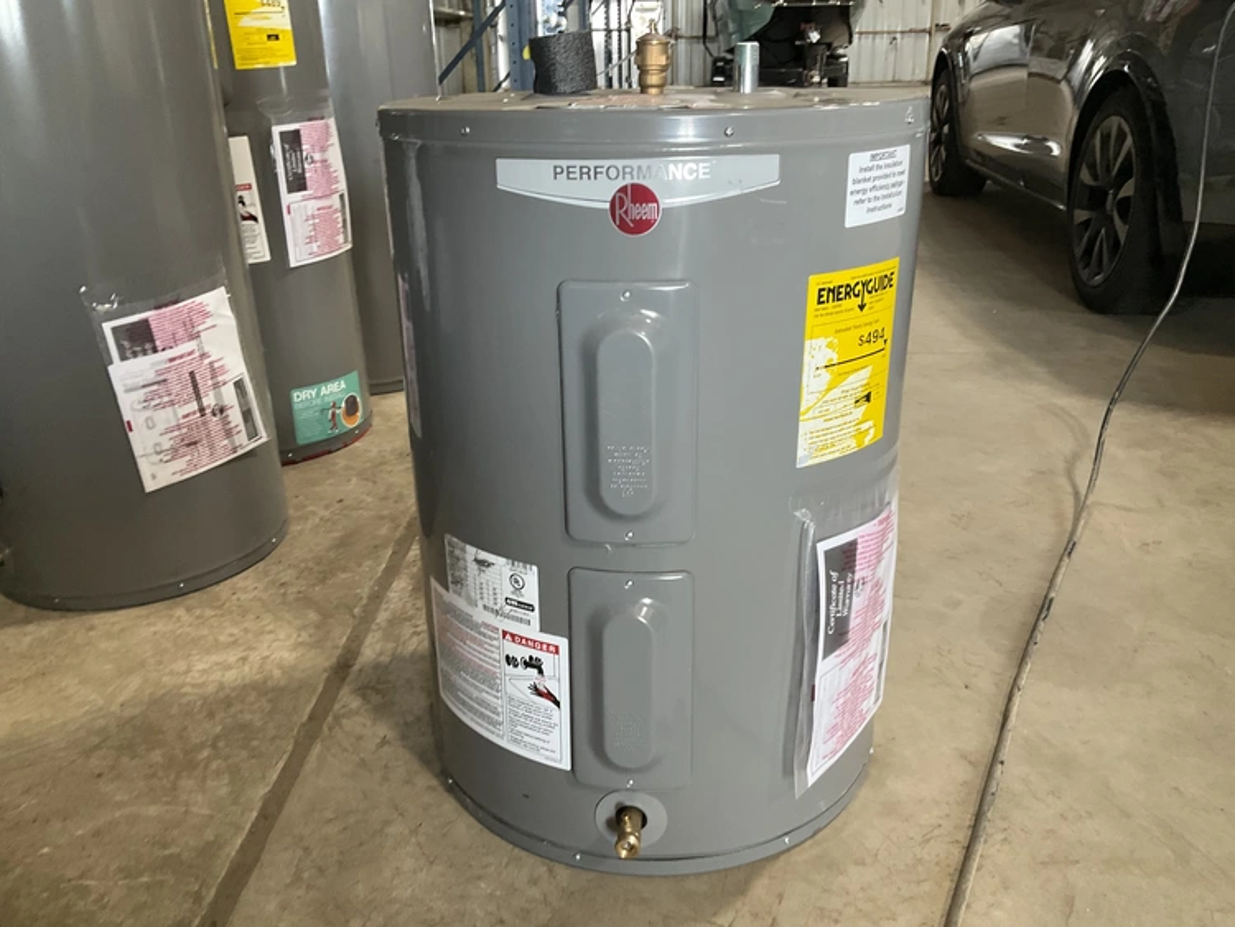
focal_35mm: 29
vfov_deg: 48.3
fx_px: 1035
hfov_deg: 61.6
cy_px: 464
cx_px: 618
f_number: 1.8
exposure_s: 1/60
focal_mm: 3
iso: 100
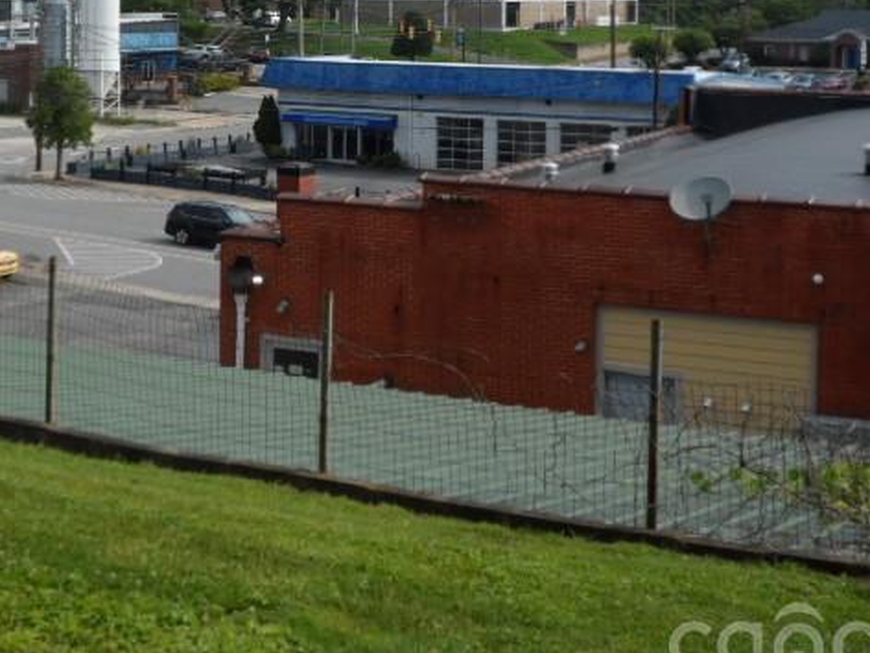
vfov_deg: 18.9
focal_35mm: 76
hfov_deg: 25.5
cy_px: 7
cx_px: 280
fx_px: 1910
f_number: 3.5
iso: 80
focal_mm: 6.5
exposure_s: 1/1000
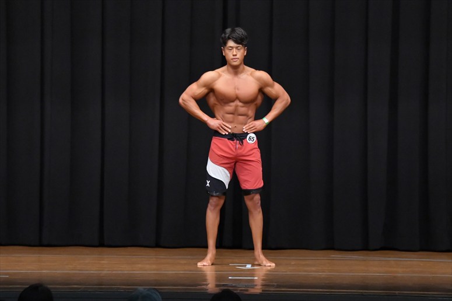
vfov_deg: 6.3
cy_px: 150
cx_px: 226
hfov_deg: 9.5
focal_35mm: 217
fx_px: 2723
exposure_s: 1/400
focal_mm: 145
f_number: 5.6
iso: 8000
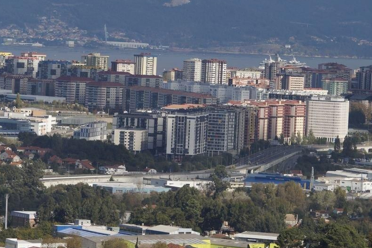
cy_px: 112
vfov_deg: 4.7
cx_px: 143
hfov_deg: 7.1
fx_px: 3005
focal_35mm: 291
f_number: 9
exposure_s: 1/1250
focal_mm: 150
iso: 400
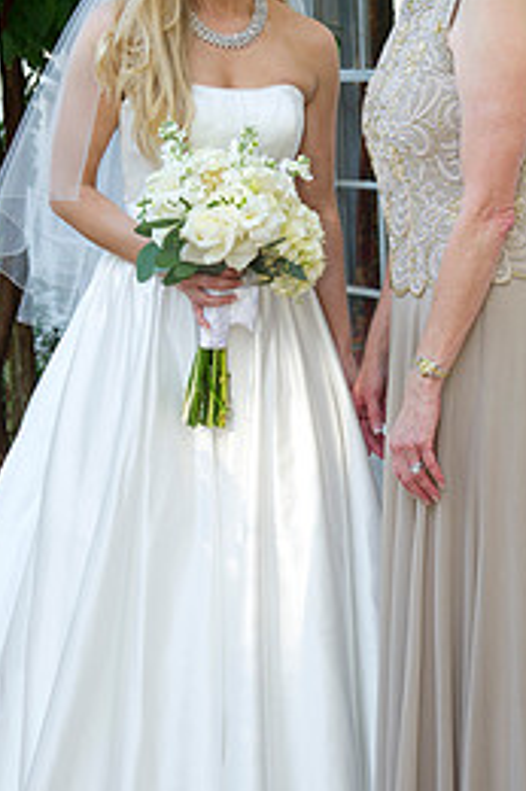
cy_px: 332
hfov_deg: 16.4
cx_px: 360
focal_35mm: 83
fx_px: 1821
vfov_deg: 24.5
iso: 500
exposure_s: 1/100
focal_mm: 48
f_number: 5.6
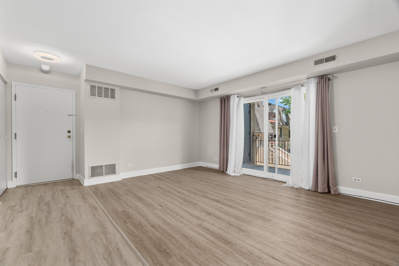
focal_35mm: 15
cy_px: 133
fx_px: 166
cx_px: 200
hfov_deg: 100.4
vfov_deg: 77.3
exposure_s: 1/1.67
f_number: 10
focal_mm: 10
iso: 400
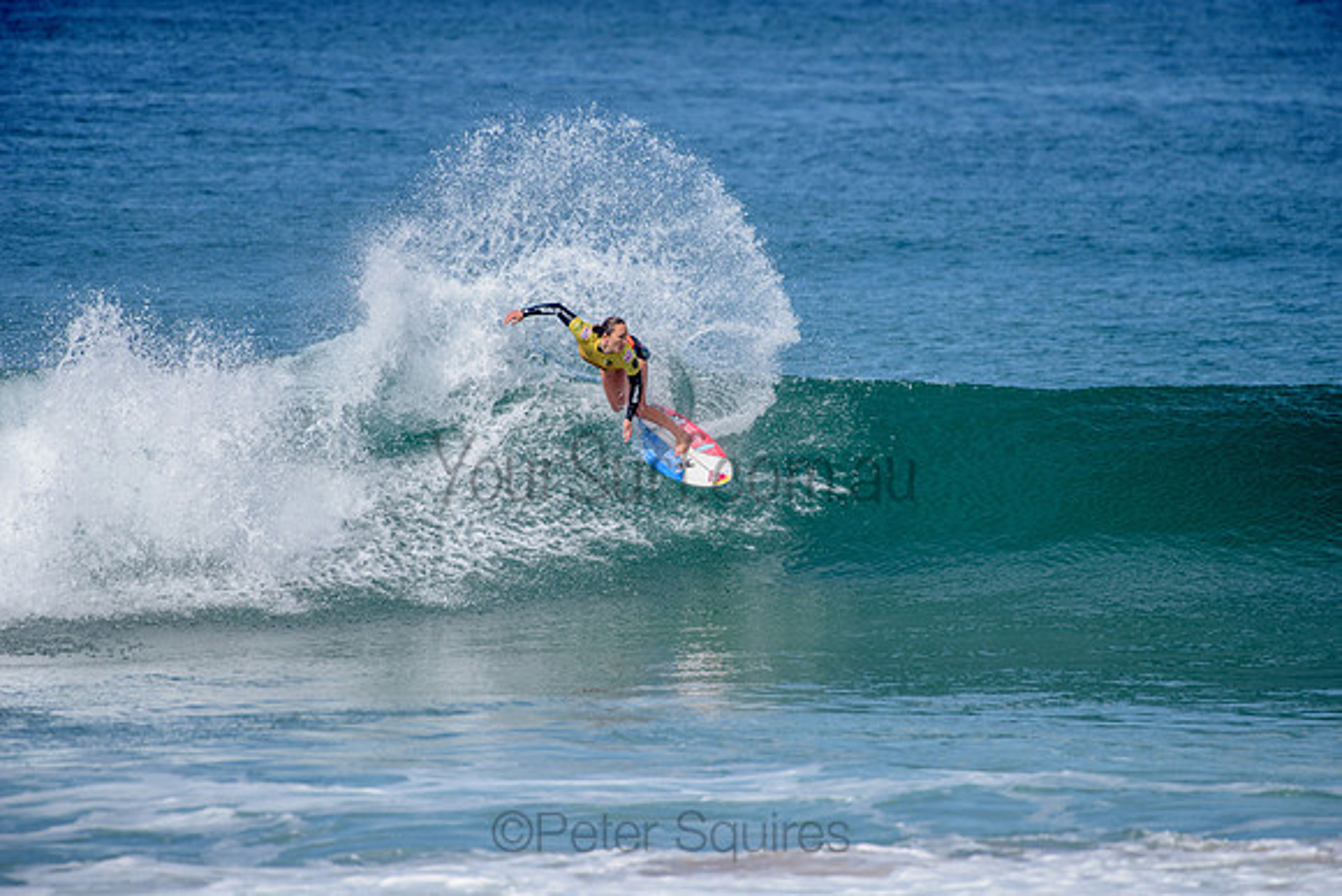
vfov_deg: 2.8
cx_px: 671
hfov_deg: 4.1
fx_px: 18642
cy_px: 448
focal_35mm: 500
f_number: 6.3
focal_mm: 500
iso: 250
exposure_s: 1/2500
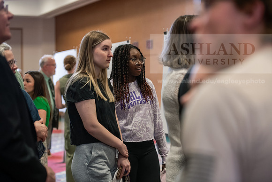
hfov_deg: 24.8
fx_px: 620
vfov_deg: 16.7
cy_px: 91
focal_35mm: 82
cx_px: 136
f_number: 3.2
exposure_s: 1/200
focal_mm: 82
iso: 2500
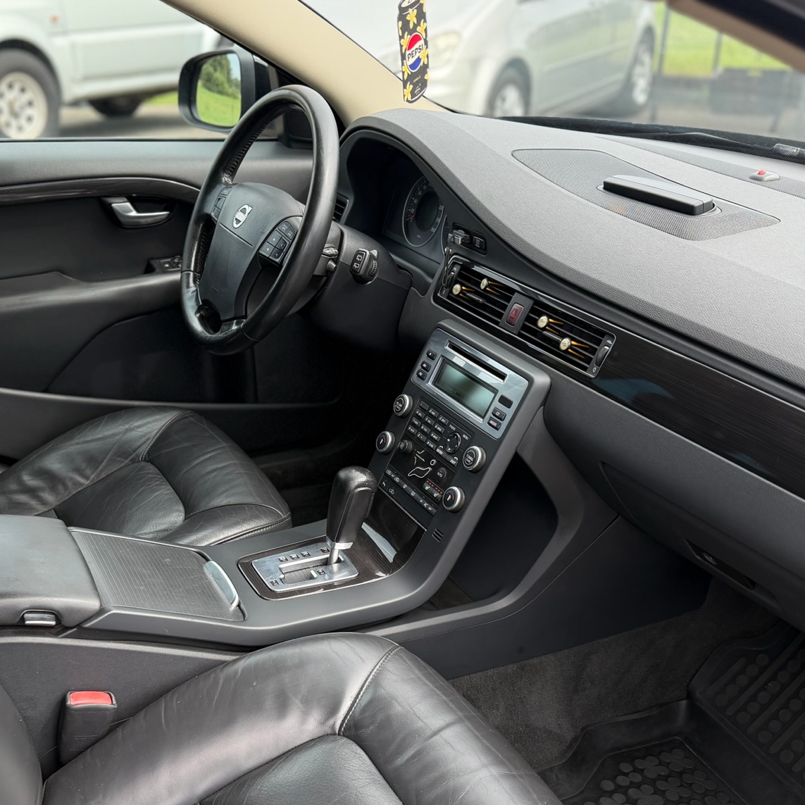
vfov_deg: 43.5
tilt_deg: -29.7
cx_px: 318
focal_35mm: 38
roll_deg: +0.1
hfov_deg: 43.6
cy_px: 501
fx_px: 1000
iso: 100
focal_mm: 6.76
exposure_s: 1/702
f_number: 1.78
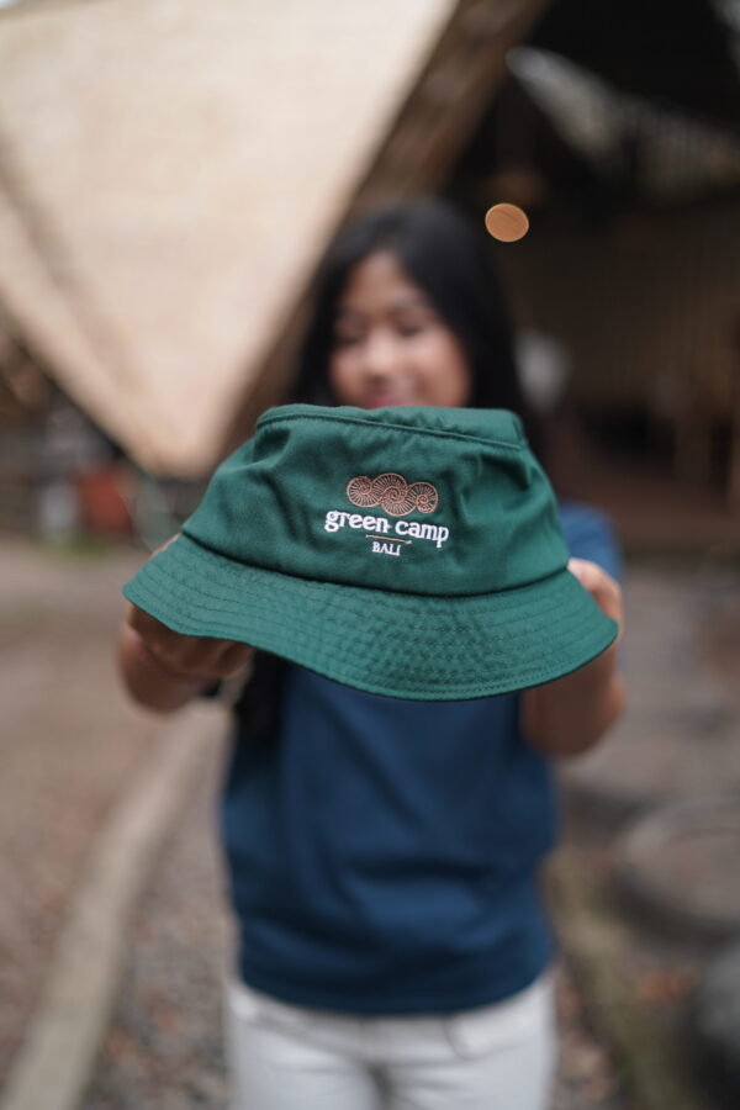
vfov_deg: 54.4
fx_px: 1079
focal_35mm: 35
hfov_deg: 37.9
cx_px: 370
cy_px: 555
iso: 400
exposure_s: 1/250
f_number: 1.4
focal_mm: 35
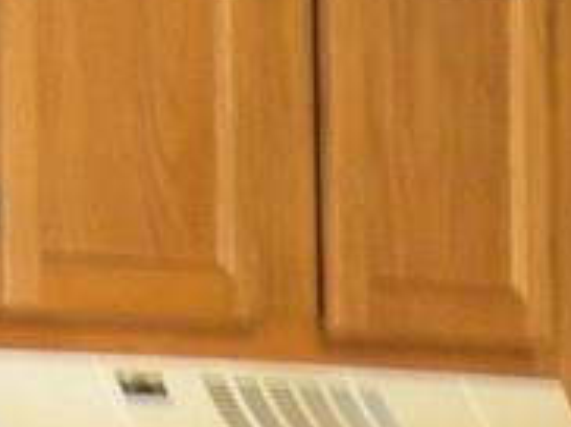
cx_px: 389
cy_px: 1058
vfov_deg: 6.9
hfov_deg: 9.8
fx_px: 3344
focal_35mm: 203
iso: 346
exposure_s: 1/30
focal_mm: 6.3
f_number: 3.5
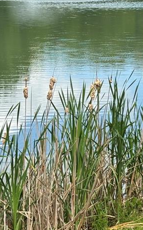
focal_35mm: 113
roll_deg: -0.6
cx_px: 149
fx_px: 705
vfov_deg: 18.4
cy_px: 80
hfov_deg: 11.4
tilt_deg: -9.6
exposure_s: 1/2252
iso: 64
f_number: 1.78
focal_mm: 6.76
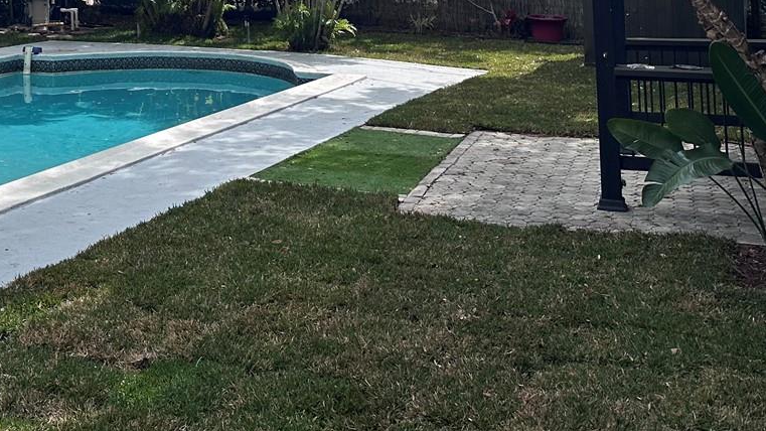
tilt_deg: +4.4
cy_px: -171
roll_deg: -0.3
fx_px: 1117
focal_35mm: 55
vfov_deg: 19.6
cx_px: 173
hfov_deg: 36.8
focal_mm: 6.86
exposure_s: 1/5848
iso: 80
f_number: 1.78
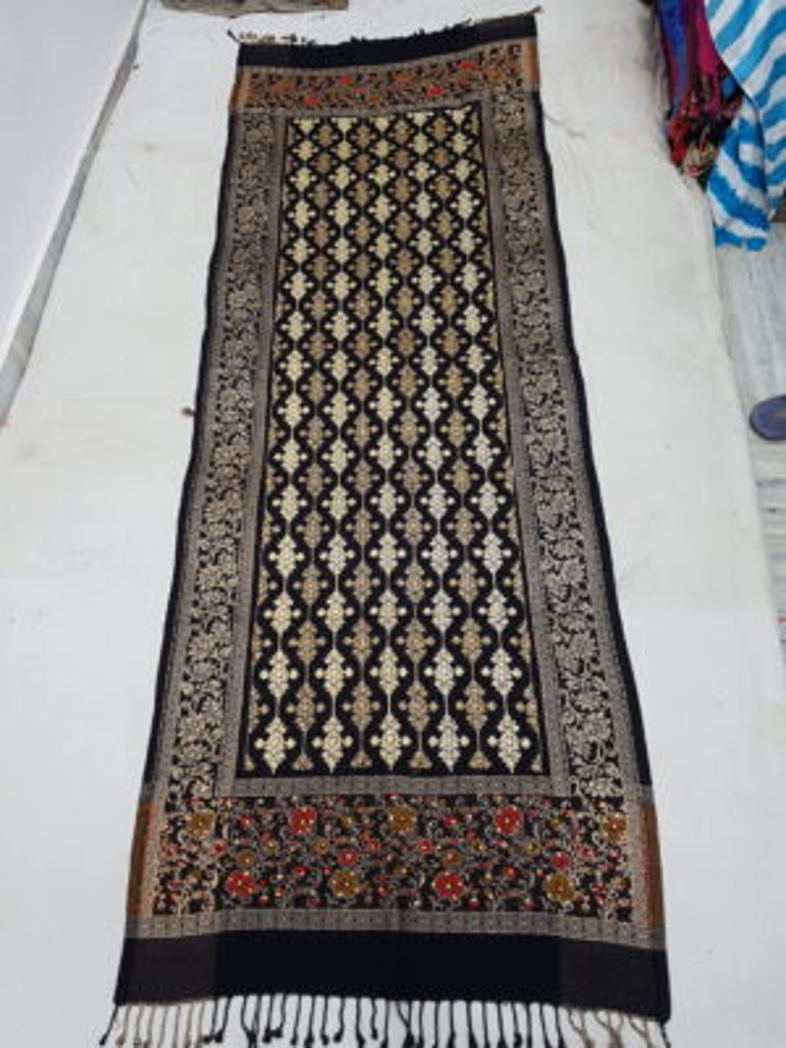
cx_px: 393
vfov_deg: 67.3
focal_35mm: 26
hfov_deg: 53.1
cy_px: 524
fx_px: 787
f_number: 1.7
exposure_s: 1/25
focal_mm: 4.2
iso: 125
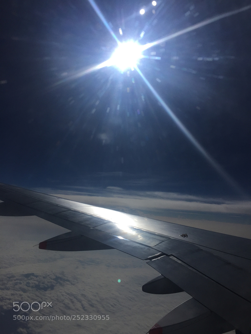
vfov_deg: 61.7
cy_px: 167
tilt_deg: +7.8
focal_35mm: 29
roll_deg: -3.6
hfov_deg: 48.2
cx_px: 126
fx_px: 280
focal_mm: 4.15
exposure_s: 1/40000
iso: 40
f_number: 2.2
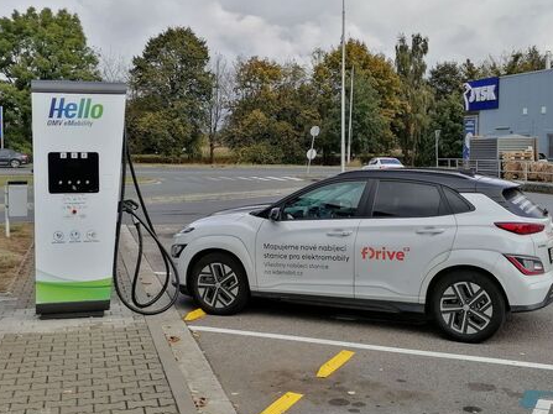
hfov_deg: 38.2
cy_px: 196
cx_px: 286
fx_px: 799
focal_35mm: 50
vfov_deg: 29.1
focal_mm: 5.3
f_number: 1.8
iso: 50
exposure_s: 1/1332
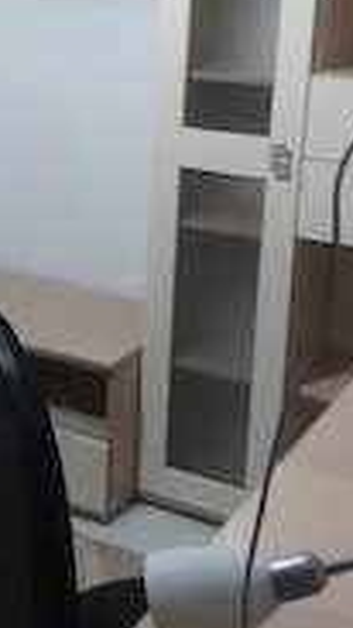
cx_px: 58
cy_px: 220
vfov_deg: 33.6
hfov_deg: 19.2
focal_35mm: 62
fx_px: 1031
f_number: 1.9
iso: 250
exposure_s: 1/33
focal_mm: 3.6
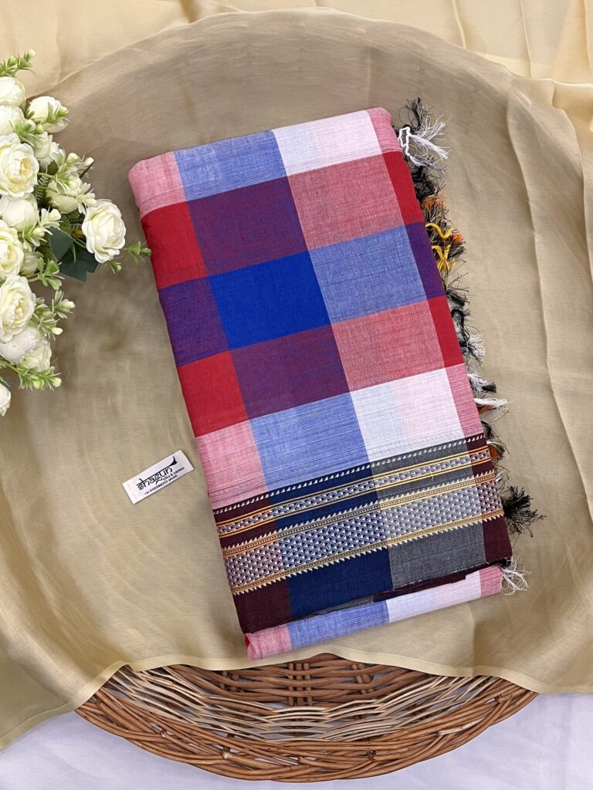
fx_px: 594
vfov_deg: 67.3
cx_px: 296
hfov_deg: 53.1
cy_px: 395
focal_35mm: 26
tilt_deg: -83.7
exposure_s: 1/50
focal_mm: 5.1
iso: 80
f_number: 1.6
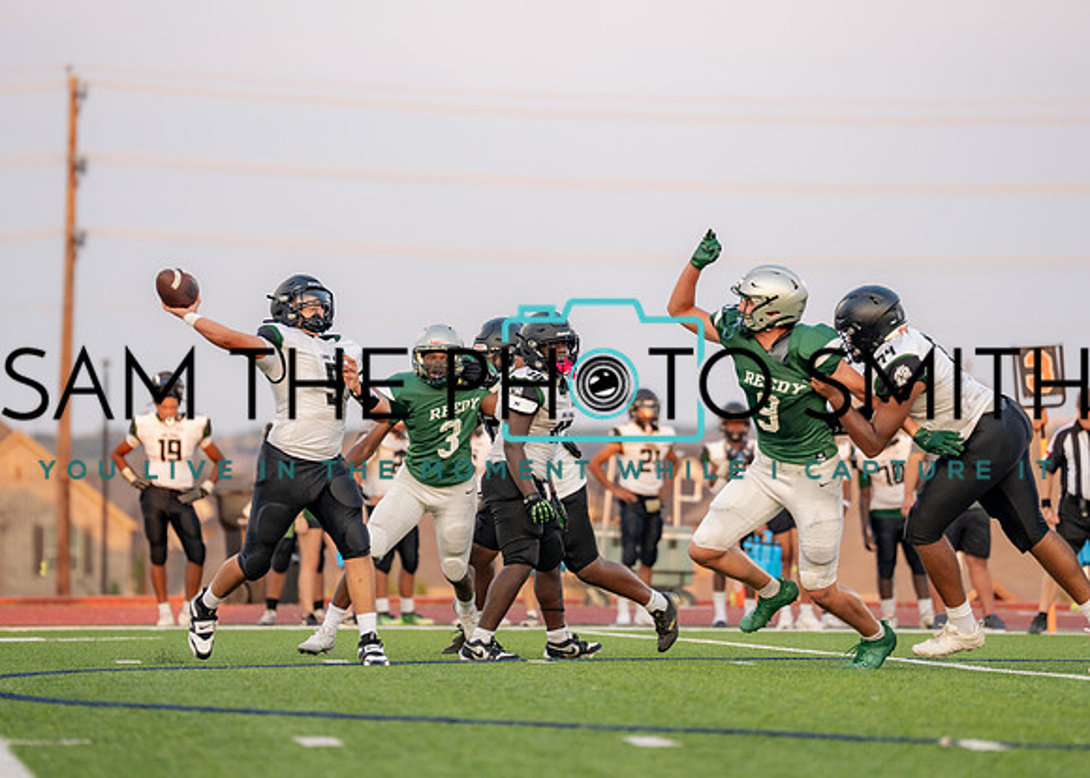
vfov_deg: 5.8
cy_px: 340
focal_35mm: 248
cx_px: 546
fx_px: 7680
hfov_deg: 8.1
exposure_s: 1/1600
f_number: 2.8
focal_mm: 200
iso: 500
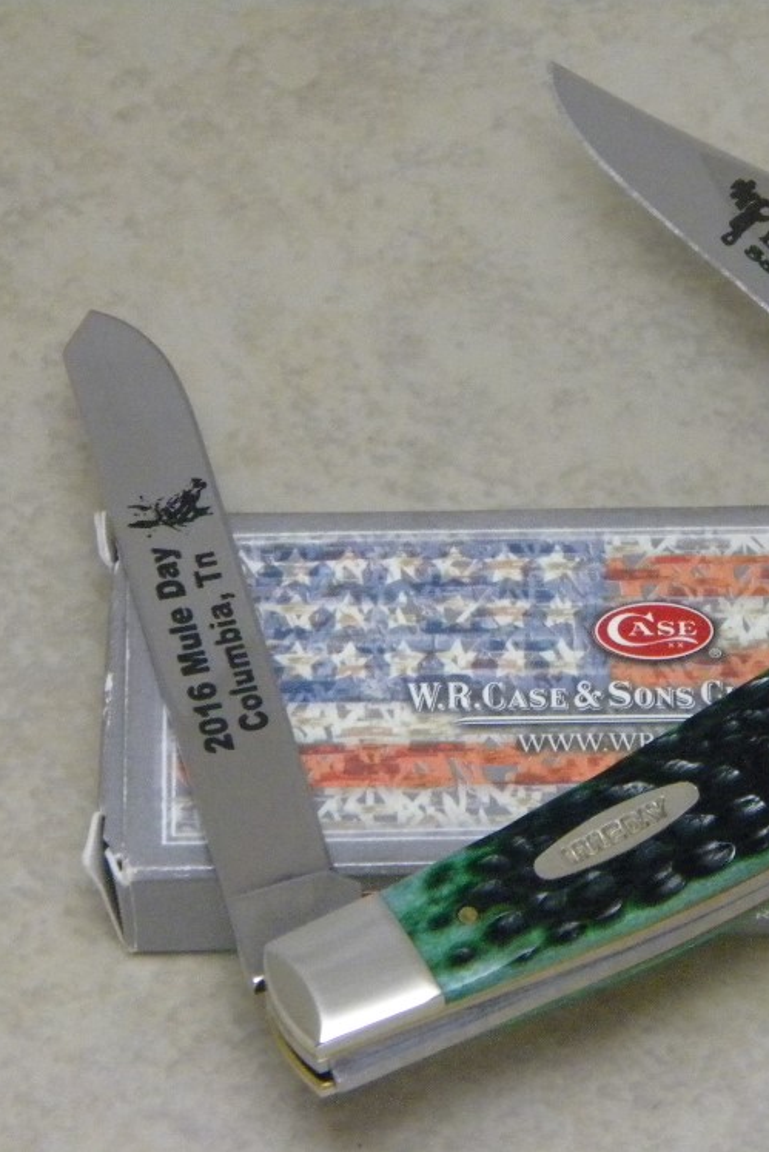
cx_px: 641
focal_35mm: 146
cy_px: 576
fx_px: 4676
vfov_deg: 14.1
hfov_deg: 9.4
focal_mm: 19
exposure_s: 1/55.1
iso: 800
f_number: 4.7
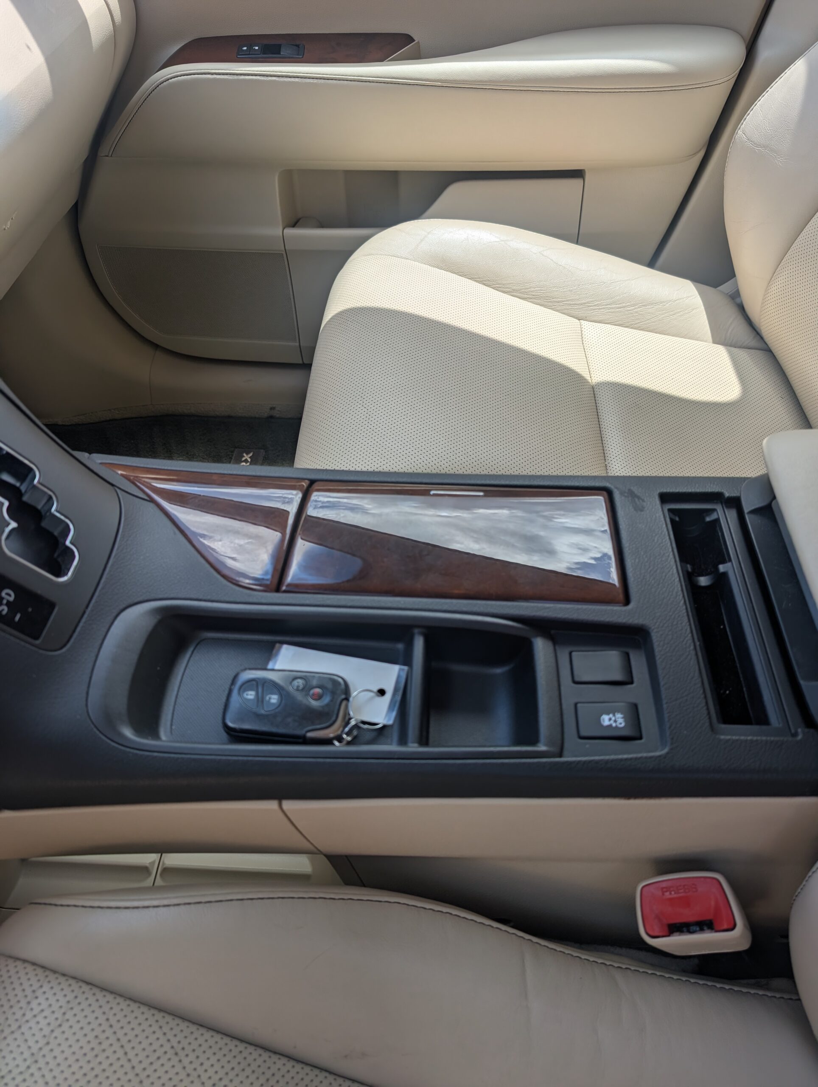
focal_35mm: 24
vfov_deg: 71.5
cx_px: 409
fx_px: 754
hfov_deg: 56.9
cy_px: 544
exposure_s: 1/294
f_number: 1.68
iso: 17
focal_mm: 6.9
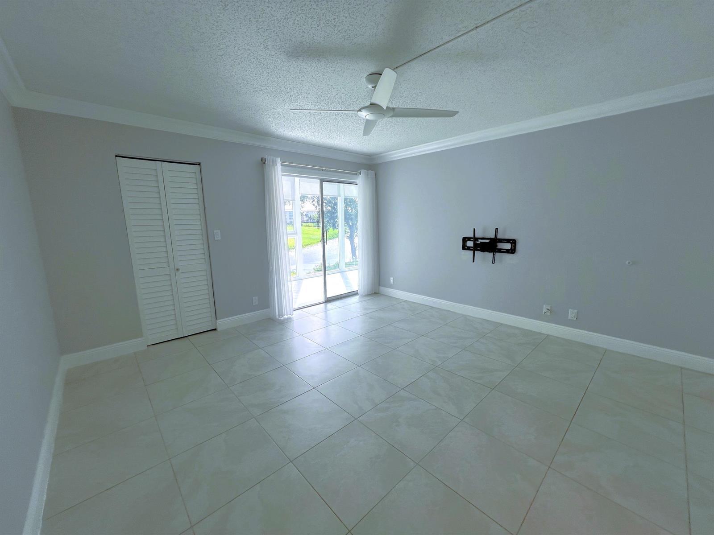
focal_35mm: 13
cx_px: 357
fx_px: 268
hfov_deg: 106.2
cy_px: 268
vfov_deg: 89.9
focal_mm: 1.57
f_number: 1.8
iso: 32
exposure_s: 1/169
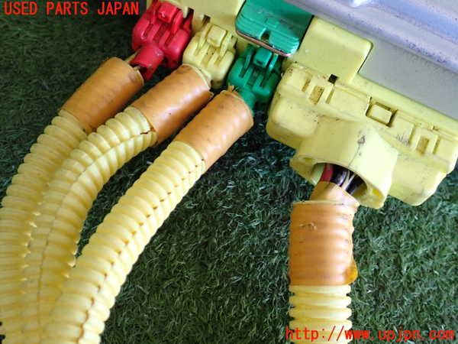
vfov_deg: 30.9
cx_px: 229
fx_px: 622
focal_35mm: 47
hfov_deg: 40.4
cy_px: 172
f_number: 3.1
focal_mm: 8.4
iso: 400
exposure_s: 1/50
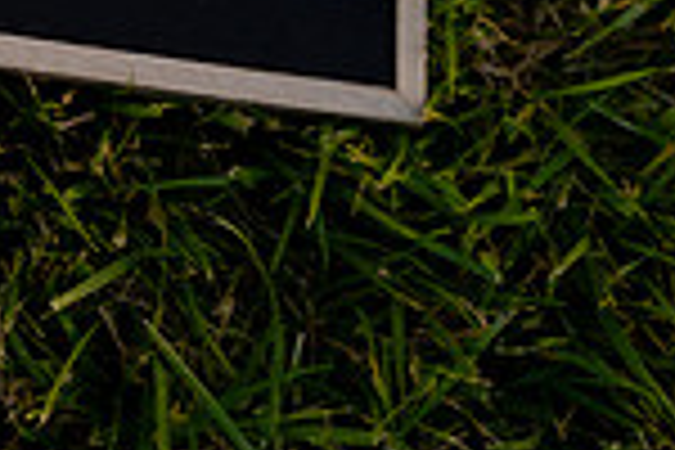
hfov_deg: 11.7
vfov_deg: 8.2
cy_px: -371
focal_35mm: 162
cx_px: -549
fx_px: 3037
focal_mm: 42
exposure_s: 1/250
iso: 800
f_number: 6.3
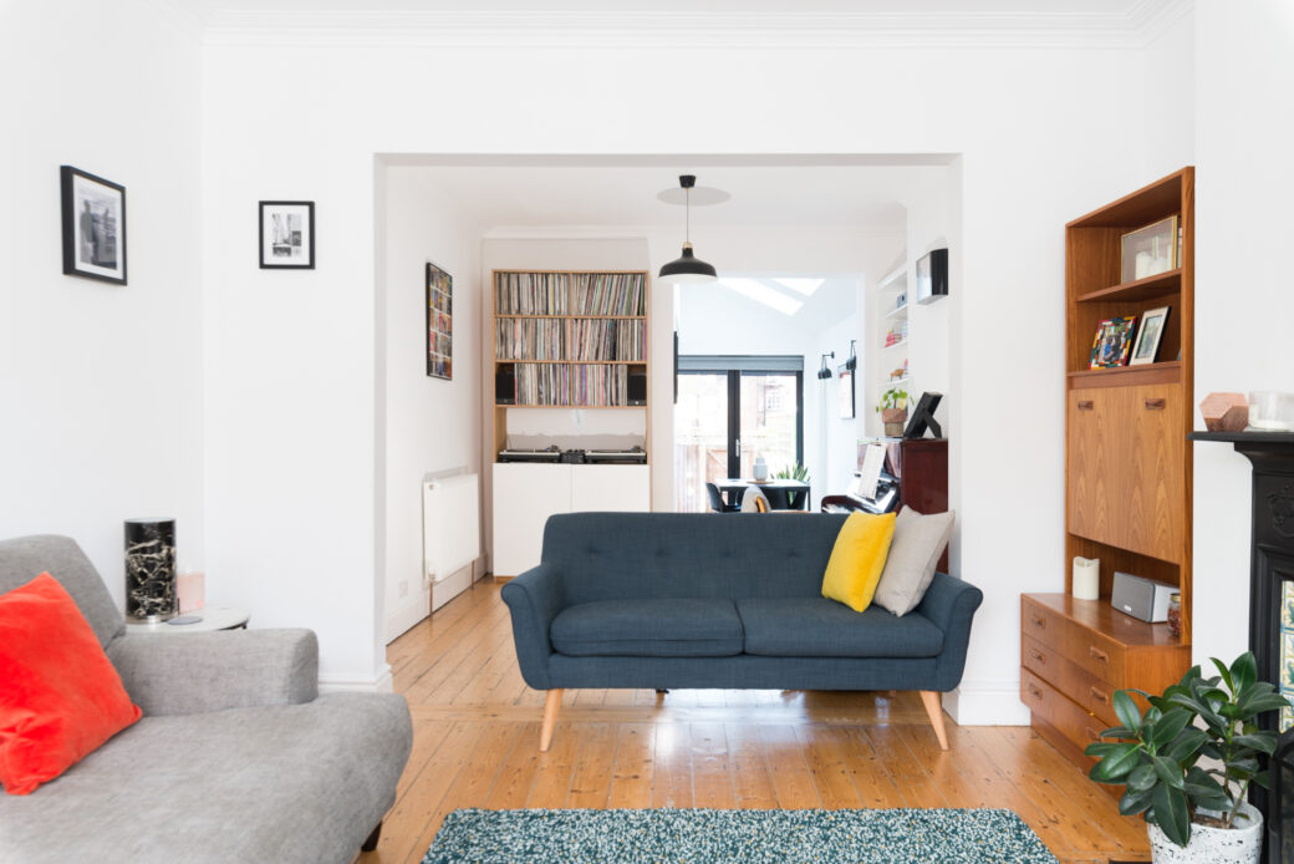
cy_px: 432
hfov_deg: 73.7
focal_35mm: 24
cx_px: 647
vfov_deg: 53.2
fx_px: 863
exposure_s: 1/4
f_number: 8
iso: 200
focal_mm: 24
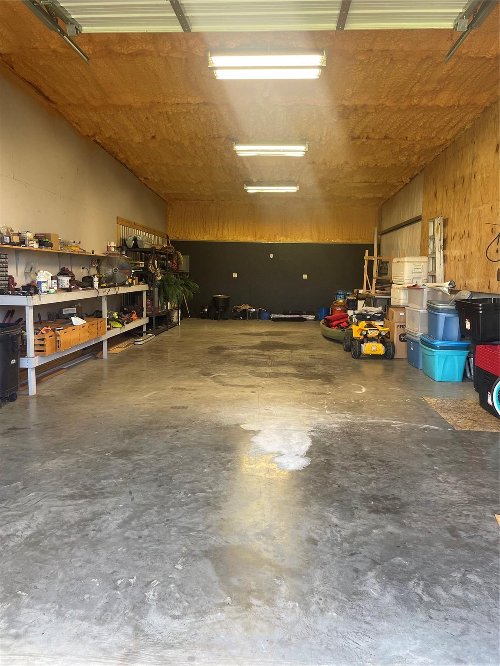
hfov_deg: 53.1
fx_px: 501
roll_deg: -0.8
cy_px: 333
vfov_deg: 67.3
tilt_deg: -6.6
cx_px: 250
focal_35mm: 26
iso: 50
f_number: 1.6
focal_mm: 4.2
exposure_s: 1/121
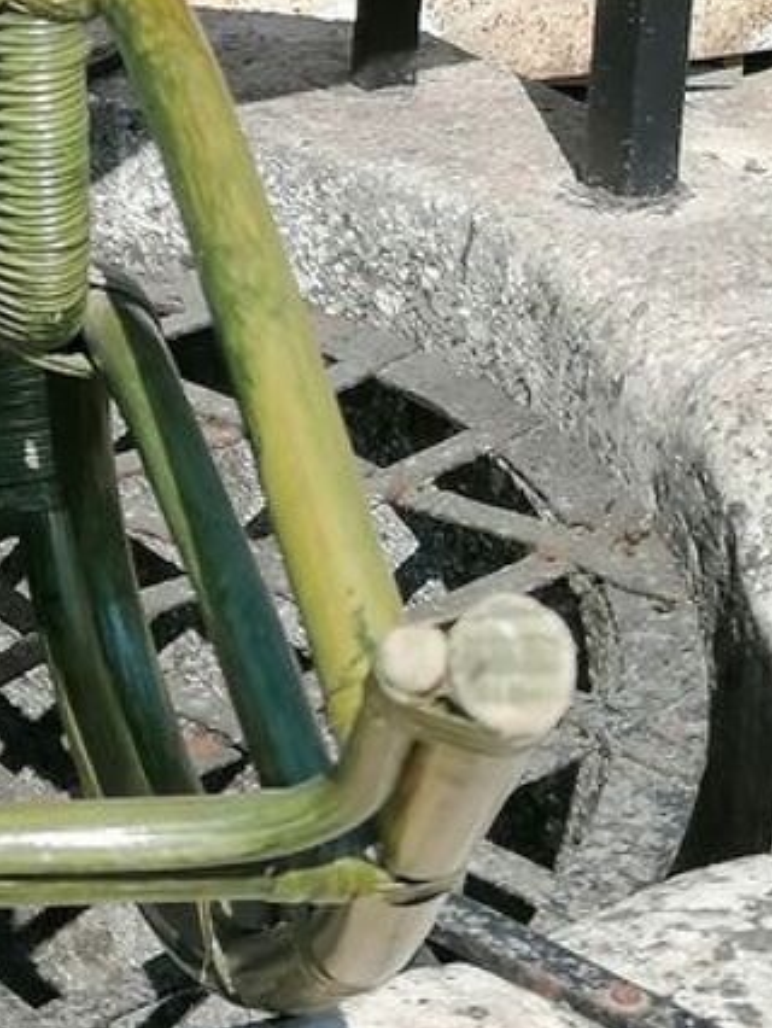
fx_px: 3624
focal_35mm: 122
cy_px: -21
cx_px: -386
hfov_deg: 11.6
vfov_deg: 15.8
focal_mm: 4.75
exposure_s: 1/1271
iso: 50
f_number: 1.8
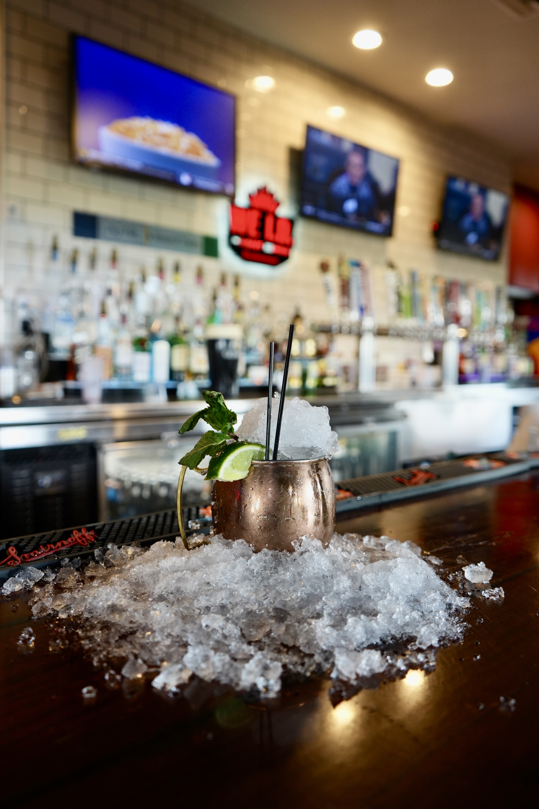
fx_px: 629
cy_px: 404
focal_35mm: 28
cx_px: 270
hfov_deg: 46.4
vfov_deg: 65.5
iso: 1250
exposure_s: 1/160
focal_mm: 28
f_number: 4
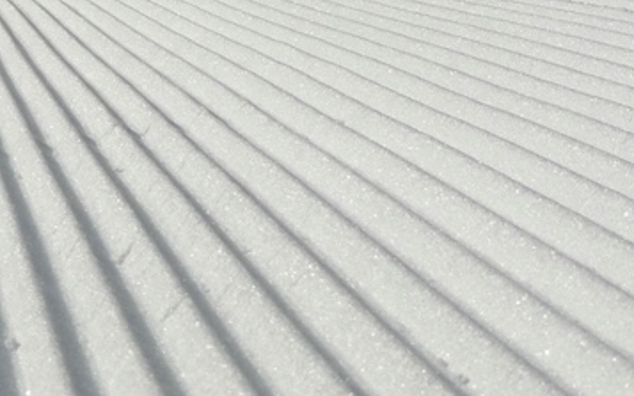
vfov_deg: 8.3
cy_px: -169
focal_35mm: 155
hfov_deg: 13.3
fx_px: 2678
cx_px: -5
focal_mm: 9.3
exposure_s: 1/500
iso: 100
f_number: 10
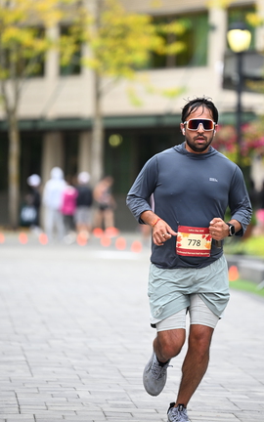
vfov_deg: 8.7
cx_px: 172
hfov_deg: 5.5
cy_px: 160
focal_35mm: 240
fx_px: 2763
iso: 800
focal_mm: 185
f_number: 2.8
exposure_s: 1/1600
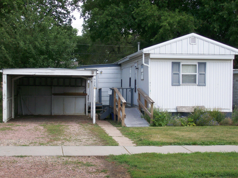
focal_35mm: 70
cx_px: 119
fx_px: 481
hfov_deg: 27.8
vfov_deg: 21.0
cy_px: 89
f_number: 3.8
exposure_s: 1/238
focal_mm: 11.6
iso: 80
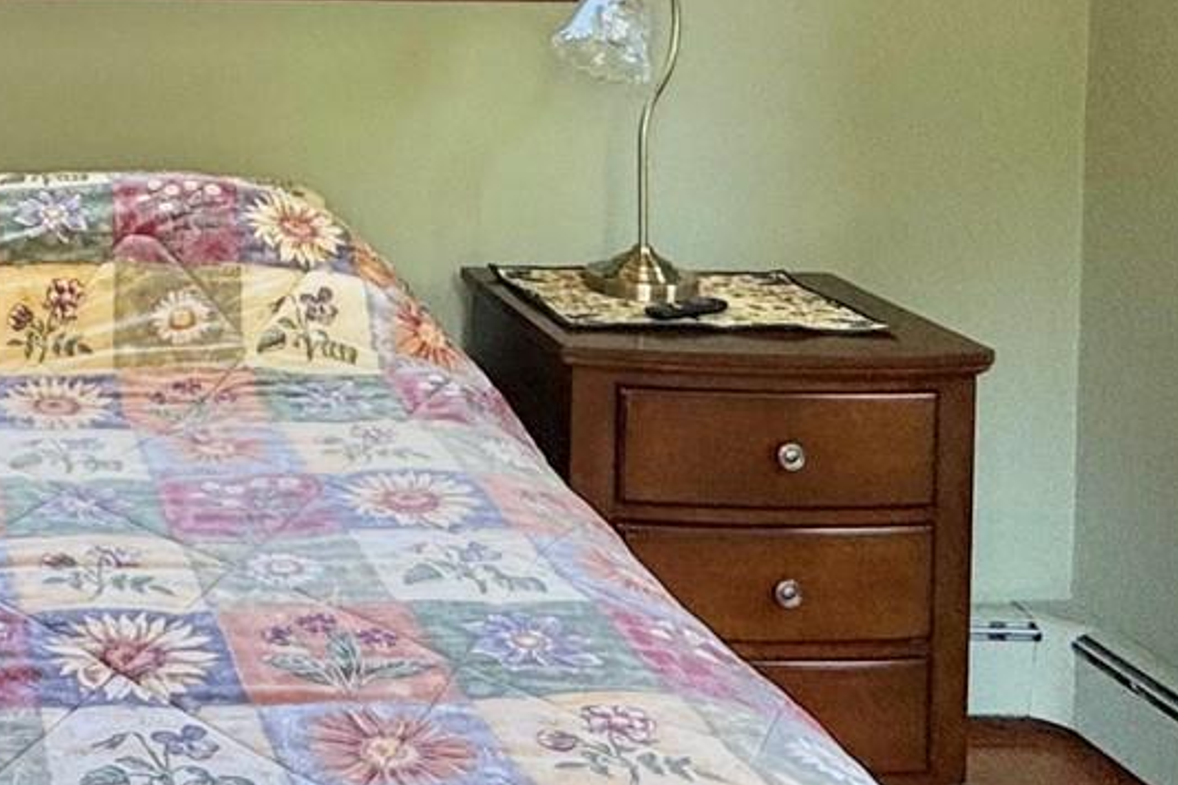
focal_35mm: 56
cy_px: -128
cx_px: -99
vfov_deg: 22.5
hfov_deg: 31.8
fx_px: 1832
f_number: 2.2
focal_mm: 2.22
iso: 80
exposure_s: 1/99
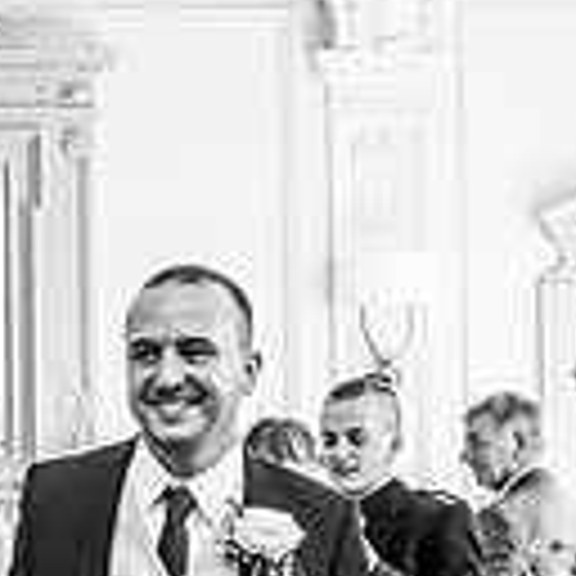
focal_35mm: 120
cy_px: 511
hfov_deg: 14.1
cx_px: -98
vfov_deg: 14.4
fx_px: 2259
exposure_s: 1/200
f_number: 7.1
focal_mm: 31
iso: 500
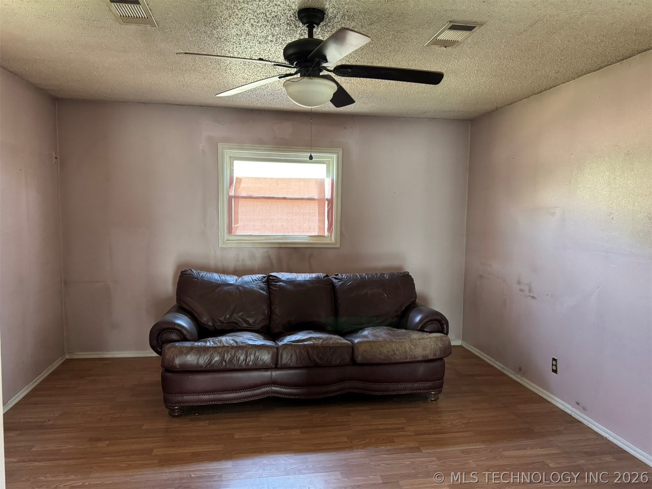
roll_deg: -1.3
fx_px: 452
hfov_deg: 71.6
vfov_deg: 56.8
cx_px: 326
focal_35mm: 24
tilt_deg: -5.3
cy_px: 244
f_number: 1.78
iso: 800
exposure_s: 1/54
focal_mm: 6.76
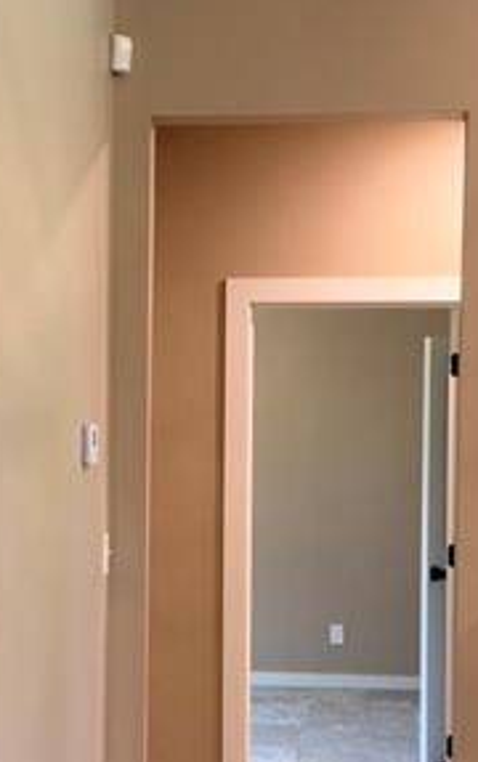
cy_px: 483
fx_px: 1414
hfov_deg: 19.1
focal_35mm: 68
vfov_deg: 30.0
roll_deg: -0.4
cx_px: 173
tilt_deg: -0.6
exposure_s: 1/60
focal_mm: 6.93
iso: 200
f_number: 1.48
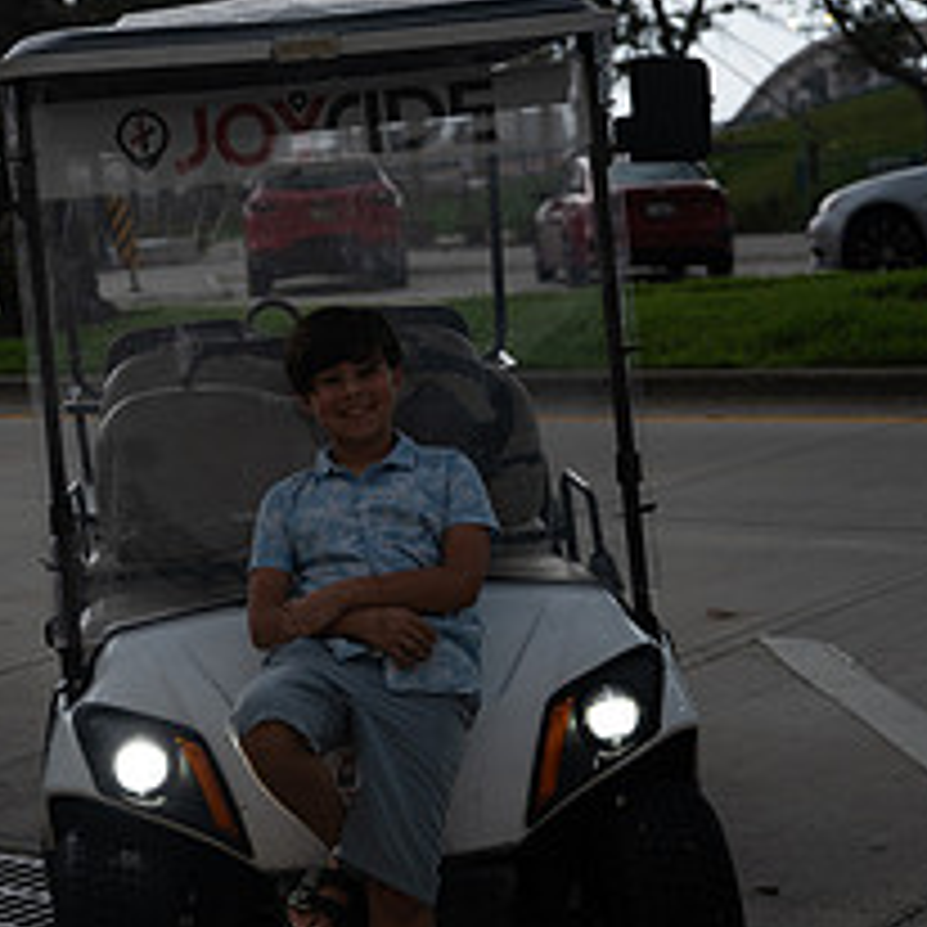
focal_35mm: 89
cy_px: 684
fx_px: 2696
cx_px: 338
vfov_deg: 19.4
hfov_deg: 19.5
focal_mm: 48
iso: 320
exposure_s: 1/200
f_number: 2.8
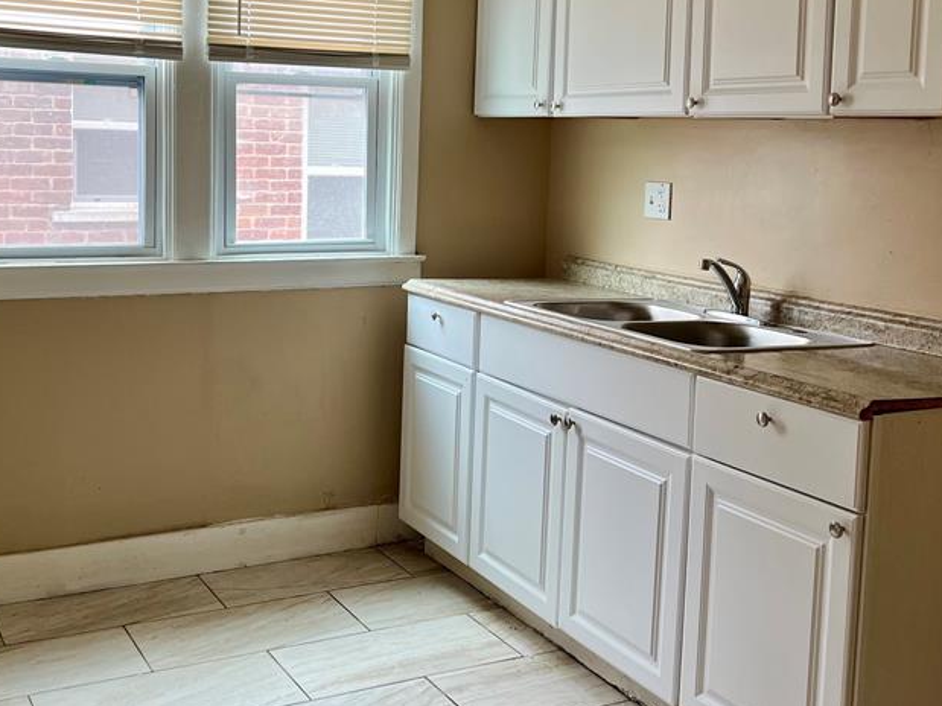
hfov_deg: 43.7
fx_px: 1170
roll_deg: -1.2
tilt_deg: -5.7
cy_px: 227
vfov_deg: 33.2
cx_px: 393
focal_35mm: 43
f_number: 1.5
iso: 125
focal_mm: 5.7
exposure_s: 1/106
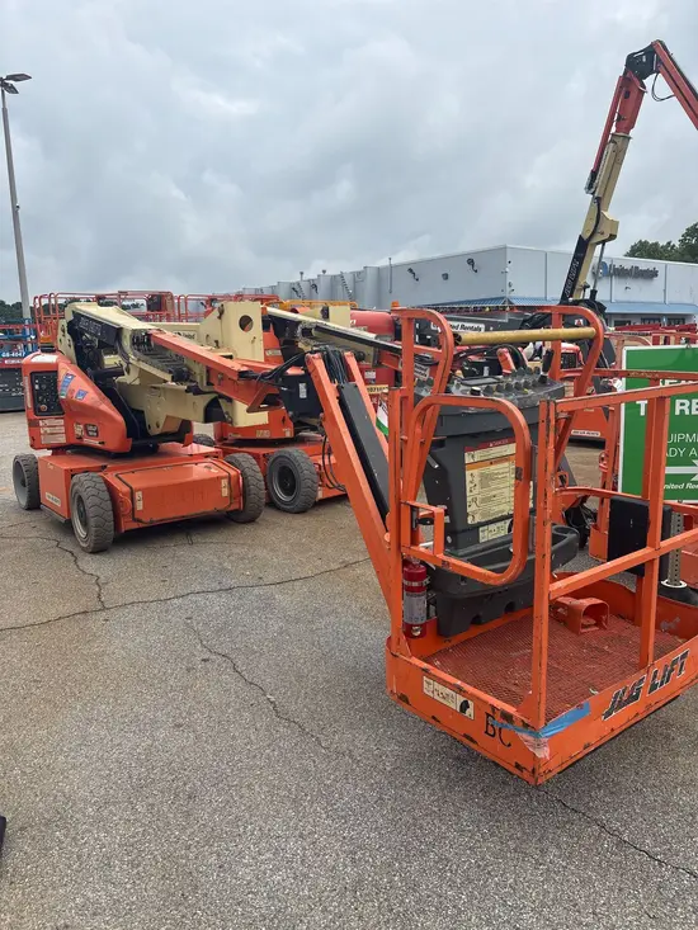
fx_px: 699
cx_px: 349
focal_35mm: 26
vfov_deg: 67.3
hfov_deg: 53.1
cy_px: 465
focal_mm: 5.96
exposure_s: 1/3831
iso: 50
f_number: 1.6
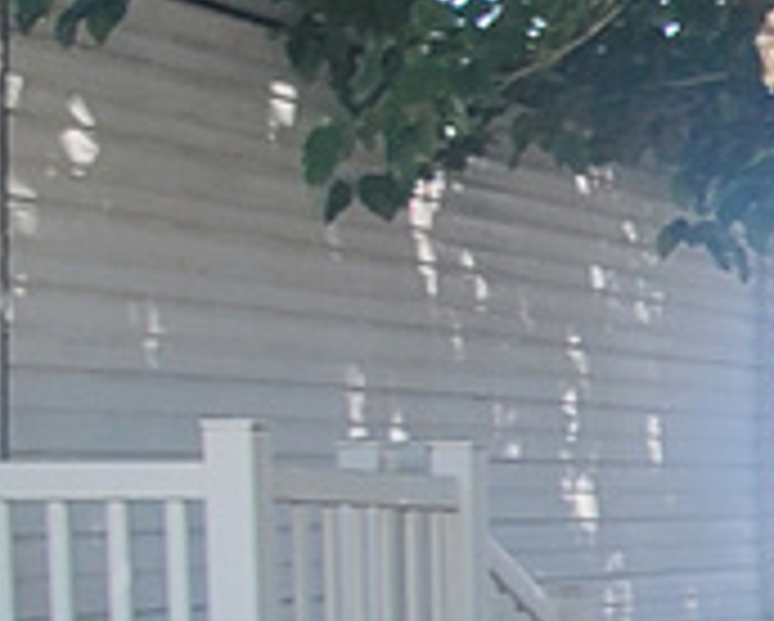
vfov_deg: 13.5
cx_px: 2092
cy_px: 585
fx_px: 2591
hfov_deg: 12.0
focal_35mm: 113
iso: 64
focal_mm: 1.8
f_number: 2.2
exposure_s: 1/120
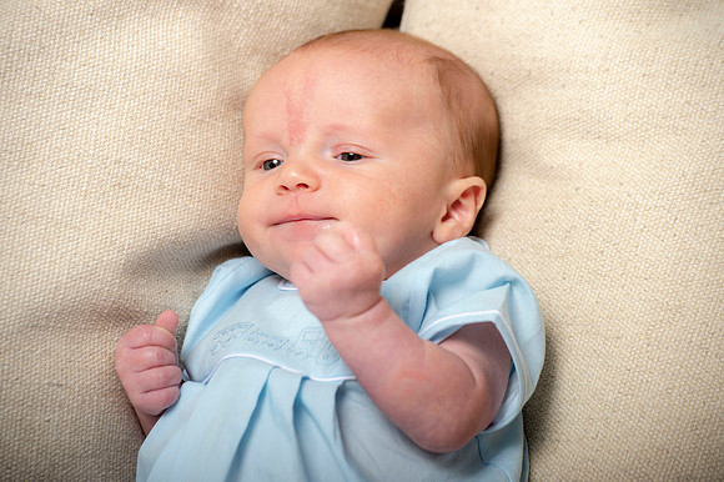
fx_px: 4020
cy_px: 241
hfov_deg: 10.3
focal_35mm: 200
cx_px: 362
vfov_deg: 6.9
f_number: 5.6
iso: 250
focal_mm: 200
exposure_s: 1/200
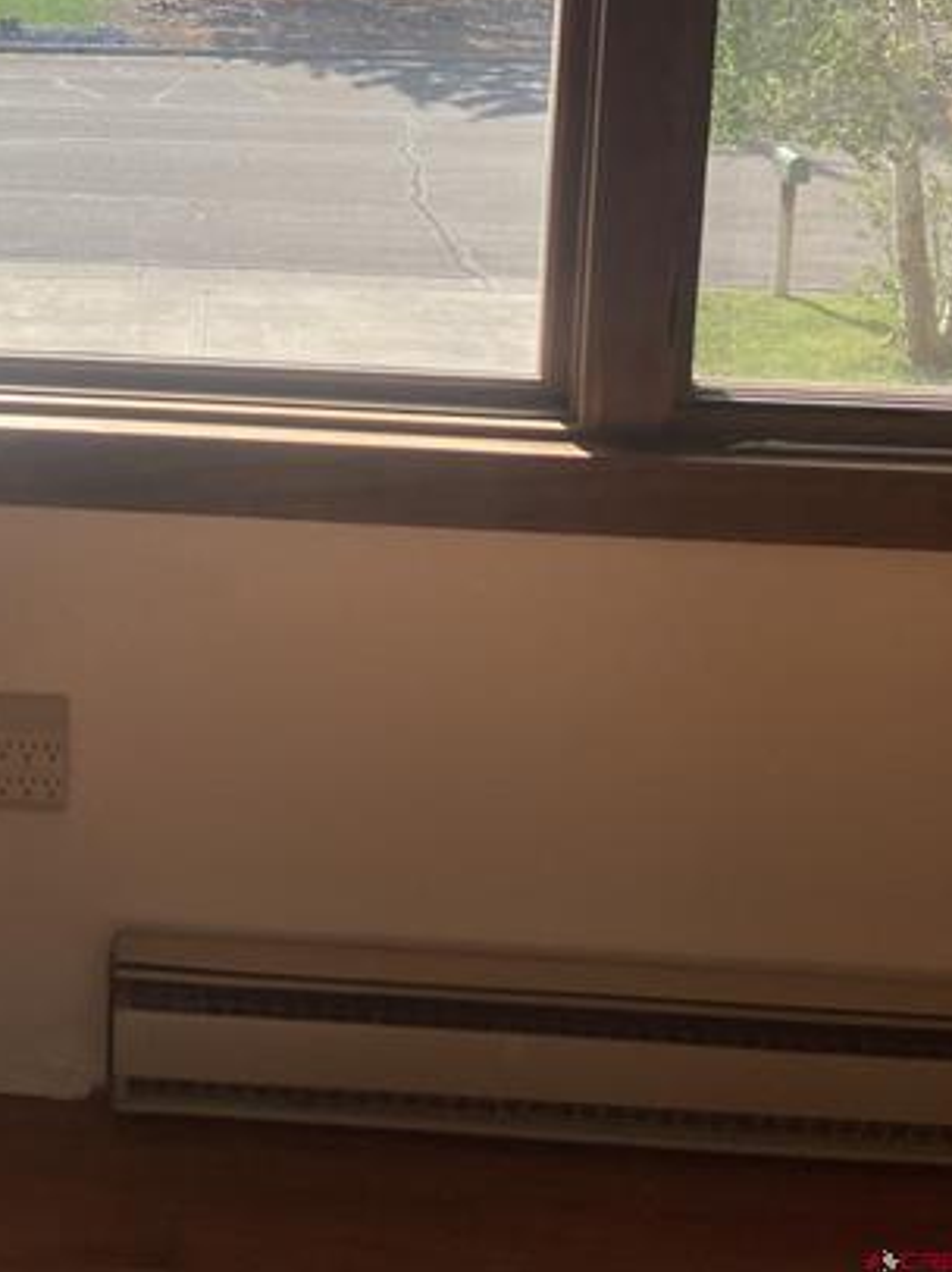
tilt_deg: -7.7
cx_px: 85
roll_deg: -1.7
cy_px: 72
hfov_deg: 26.5
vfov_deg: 33.8
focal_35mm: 53
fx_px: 1946
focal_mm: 3.99
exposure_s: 1/725
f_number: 1.8
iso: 32
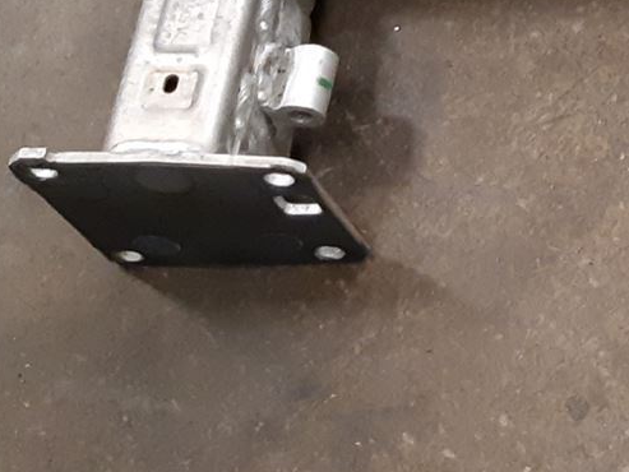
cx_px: 1128
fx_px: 1963
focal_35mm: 108
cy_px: -28
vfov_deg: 13.5
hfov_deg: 15.6
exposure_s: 1/50
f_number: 1.7
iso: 250
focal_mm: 3.93
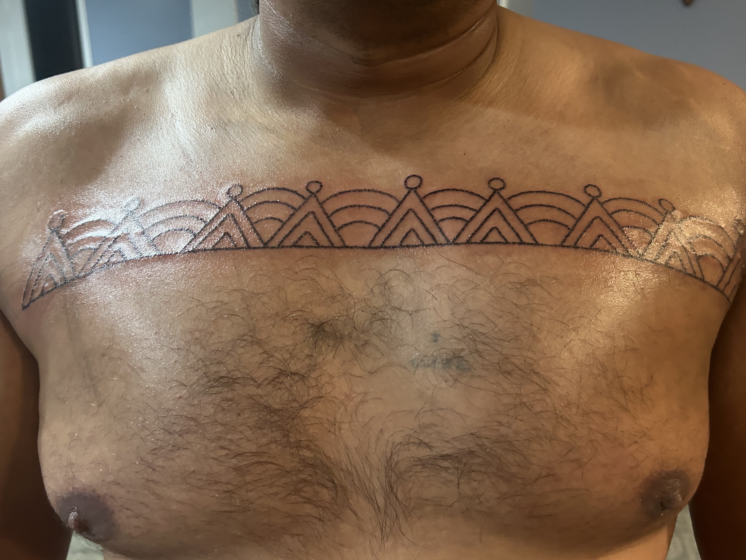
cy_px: 246
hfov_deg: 60.0
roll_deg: +0.0
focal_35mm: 30
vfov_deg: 46.7
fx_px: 647
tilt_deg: -17.4
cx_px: 382
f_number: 1.5
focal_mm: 5.7
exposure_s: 1/40
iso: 500
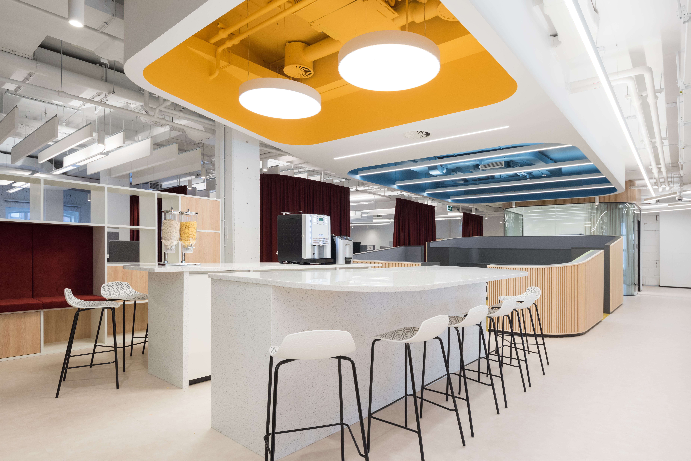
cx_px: 346
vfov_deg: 64.6
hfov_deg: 86.9
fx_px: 365
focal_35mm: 19
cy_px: 230
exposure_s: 1/40
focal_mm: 19
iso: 500
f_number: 7.1
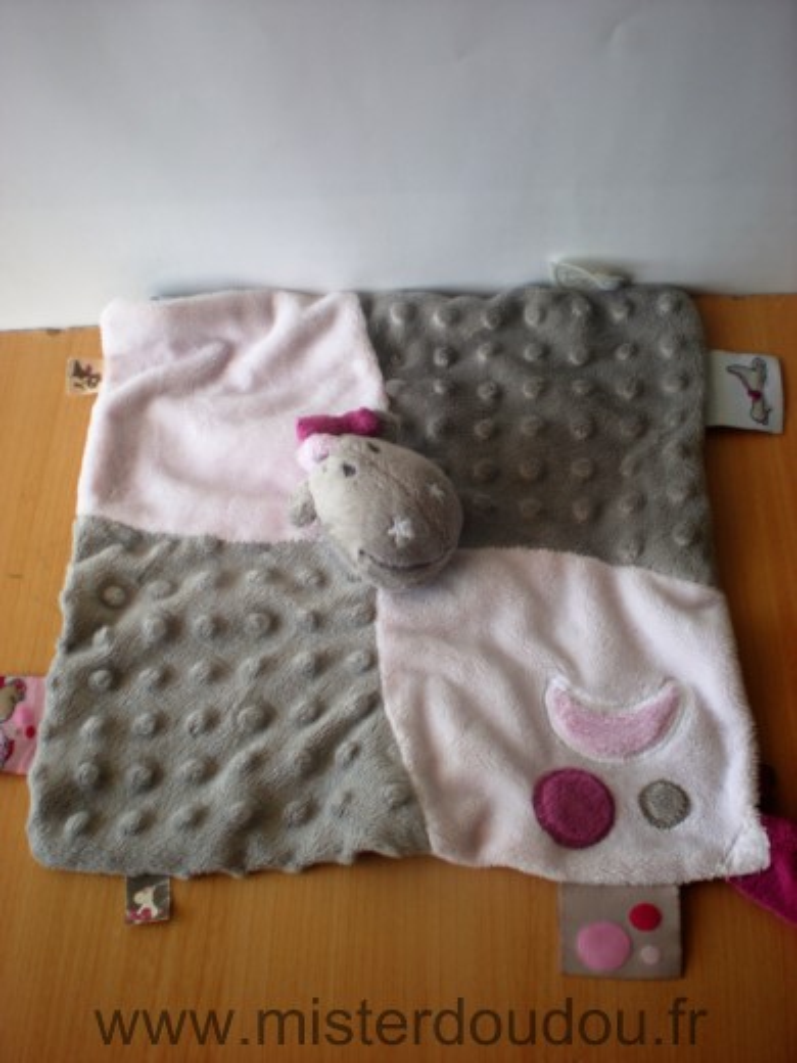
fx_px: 1167
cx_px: 398
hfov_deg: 37.7
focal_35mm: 38
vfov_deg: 49.0
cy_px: 532
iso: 64
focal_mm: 6.3
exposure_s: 1/66
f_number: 3.1
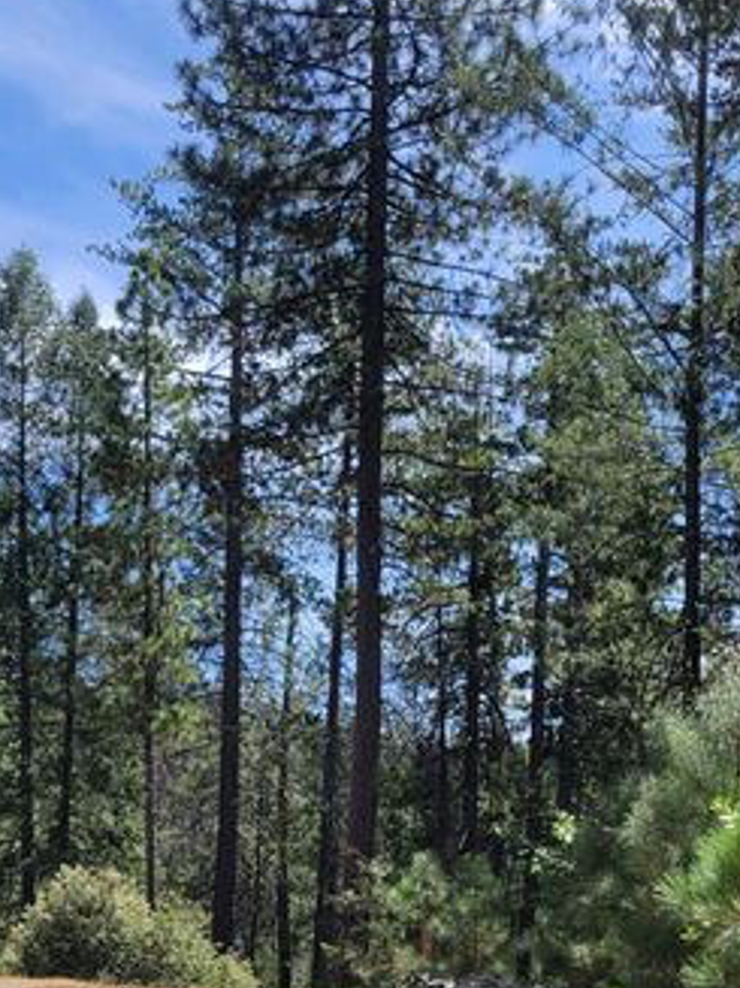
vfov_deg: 33.4
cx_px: 148
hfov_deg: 27.0
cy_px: 965
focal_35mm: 53
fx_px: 1512
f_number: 1.8
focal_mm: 5.4
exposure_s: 1/1936
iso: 40
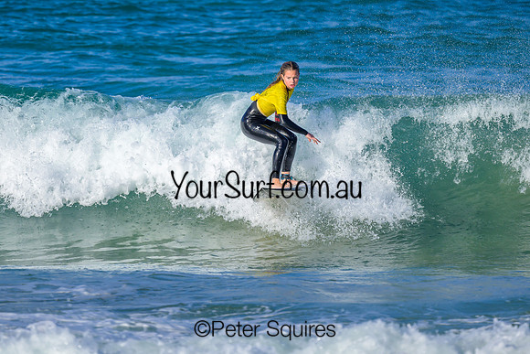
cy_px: 111
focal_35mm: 1098
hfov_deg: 1.9
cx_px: 260
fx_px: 16174
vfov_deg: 1.3
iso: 280
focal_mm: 800
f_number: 6.3
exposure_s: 1/2000
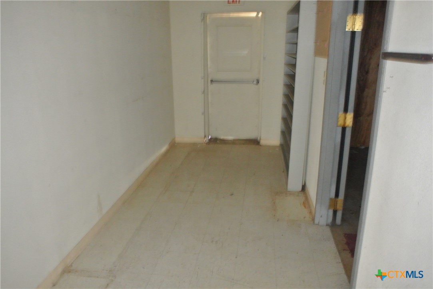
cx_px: 216
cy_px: 144
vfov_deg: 48.0
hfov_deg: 67.3
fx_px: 325
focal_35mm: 27
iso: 1600
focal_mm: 10
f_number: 2.8
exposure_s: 1/3
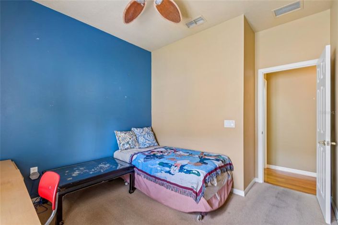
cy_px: 112
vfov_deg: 77.2
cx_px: 169
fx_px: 141
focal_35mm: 15
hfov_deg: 100.4
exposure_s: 1/2
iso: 100
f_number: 7.1
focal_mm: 10
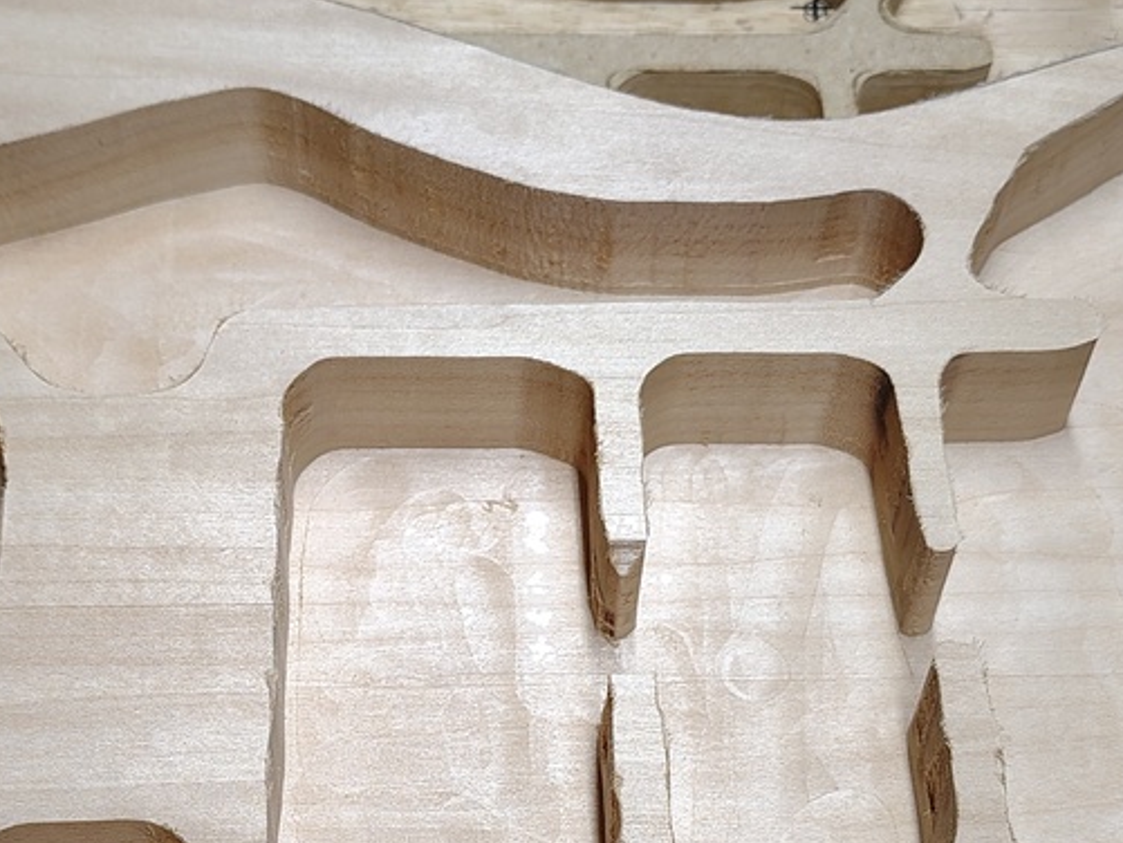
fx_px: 2174
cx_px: 468
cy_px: 738
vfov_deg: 21.5
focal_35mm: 67
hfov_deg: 28.9
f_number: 1.8
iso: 218
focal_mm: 5.56
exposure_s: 1/120
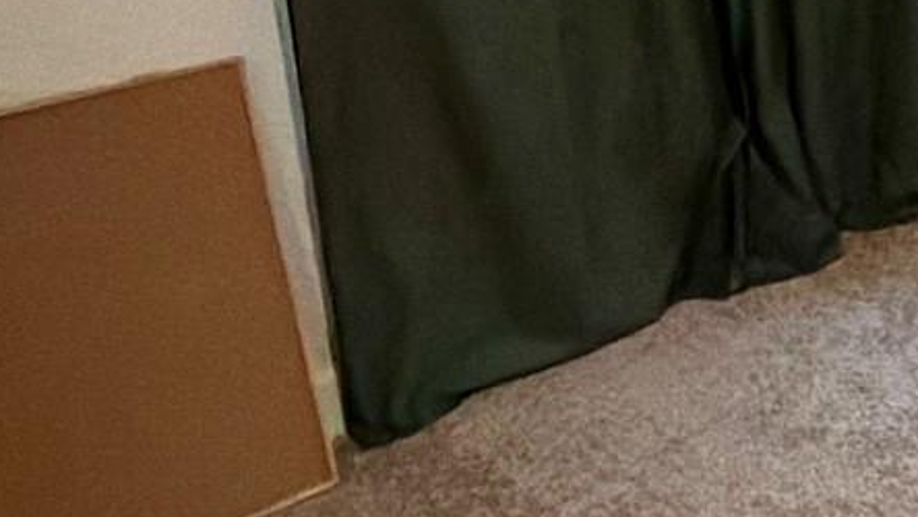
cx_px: 1247
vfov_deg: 20.1
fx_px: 1339
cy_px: -143
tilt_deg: -12.1
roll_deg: +2.4
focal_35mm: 55
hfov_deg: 29.2
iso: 1250
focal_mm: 2.22
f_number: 2.2
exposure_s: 1/60
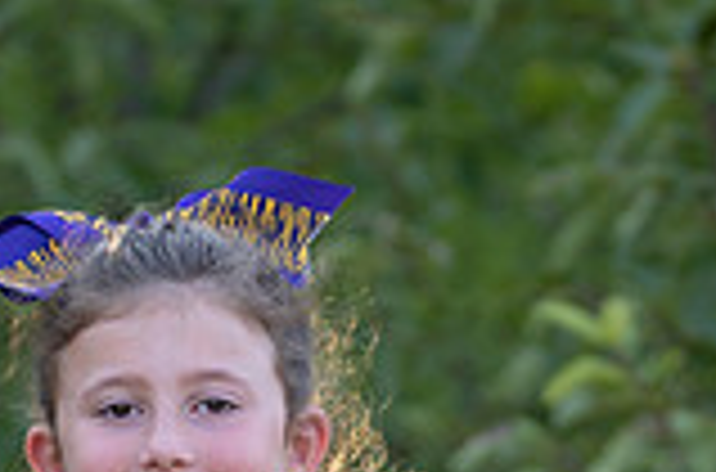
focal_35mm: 474
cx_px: 218
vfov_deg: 2.9
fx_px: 9399
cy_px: 816
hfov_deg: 4.4
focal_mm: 118
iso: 200
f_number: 2.8
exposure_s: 1/320
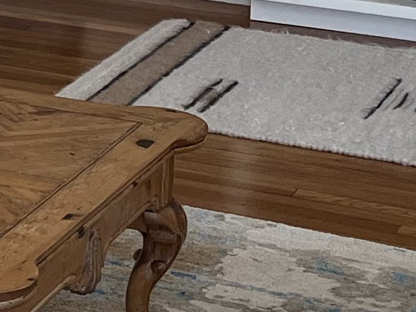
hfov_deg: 10.1
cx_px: -191
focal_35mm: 190
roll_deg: -1.0
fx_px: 2283
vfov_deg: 7.7
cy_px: -99
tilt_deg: -11.6
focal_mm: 5.1
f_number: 1.6
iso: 125
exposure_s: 1/120
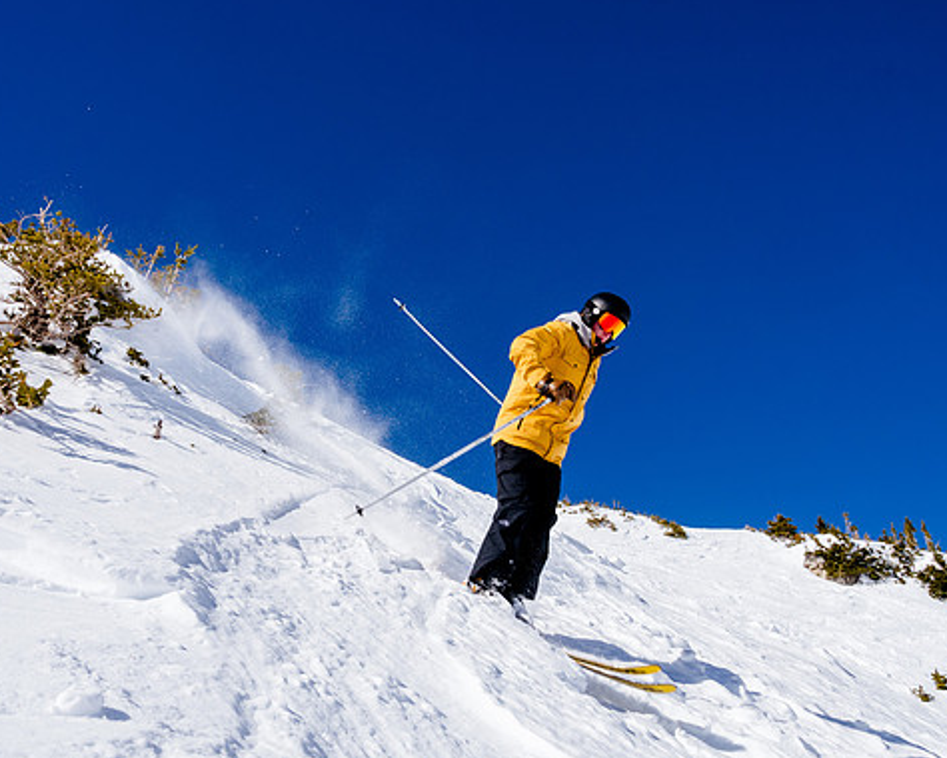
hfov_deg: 57.1
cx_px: 438
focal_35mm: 31
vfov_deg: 47.1
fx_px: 869
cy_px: 375
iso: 400
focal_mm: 18
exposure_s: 1/640
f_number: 11
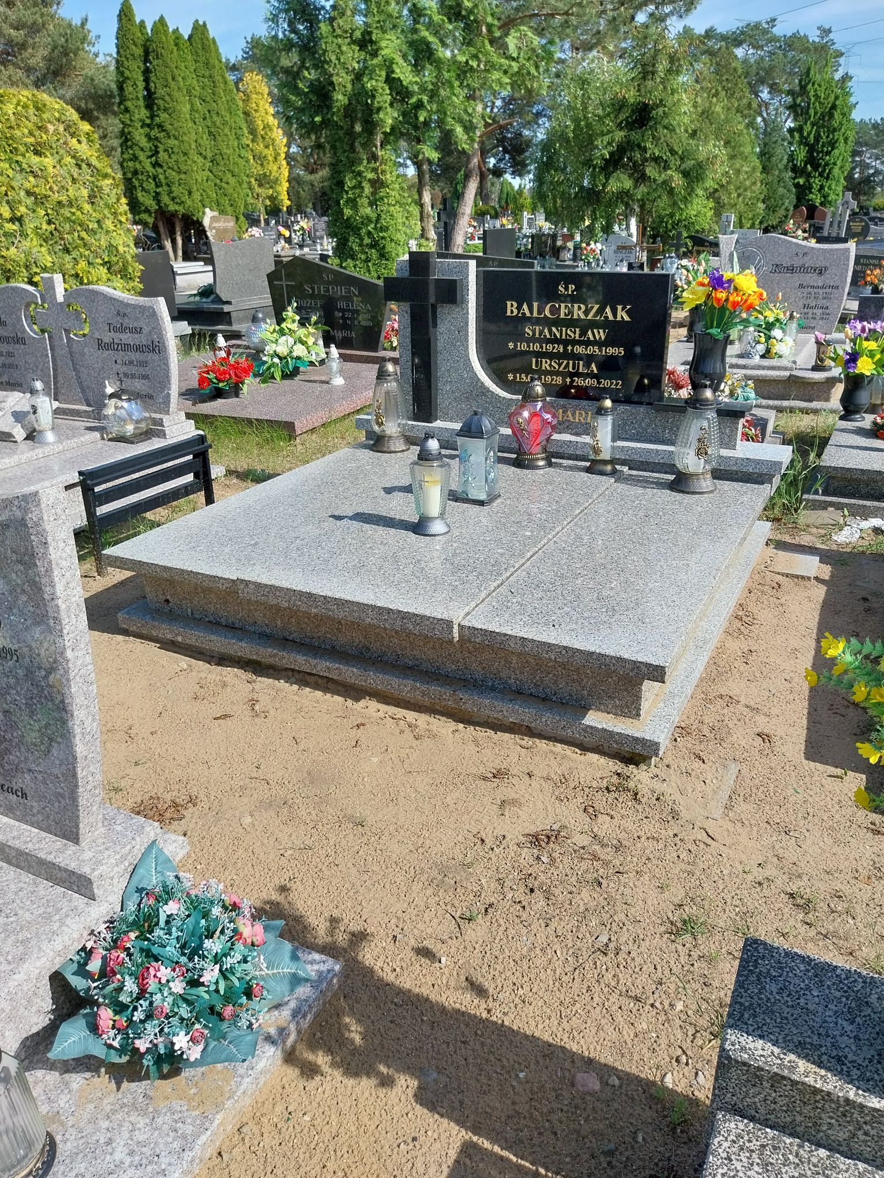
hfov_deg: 53.1
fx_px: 885
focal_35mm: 26
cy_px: 589
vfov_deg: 67.3
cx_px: 442
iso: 25
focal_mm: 4
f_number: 1.8
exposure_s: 1/887
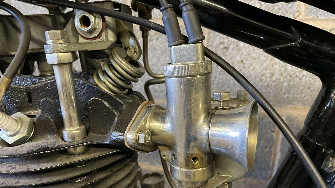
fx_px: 258
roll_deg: -0.4
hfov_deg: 66.1
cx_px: 164
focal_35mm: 29
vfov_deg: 39.9
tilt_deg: -17.2
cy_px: 120
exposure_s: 1/25
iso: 500
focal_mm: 4.2
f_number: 1.6
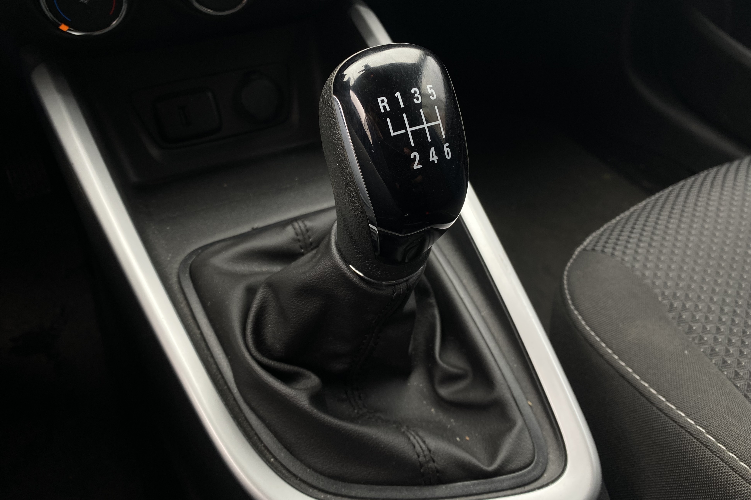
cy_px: 219
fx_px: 584
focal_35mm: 28
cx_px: 380
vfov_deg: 46.3
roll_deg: -1.5
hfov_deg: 65.5
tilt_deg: -39.2
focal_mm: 4.25
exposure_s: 1/122
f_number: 1.8
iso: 64
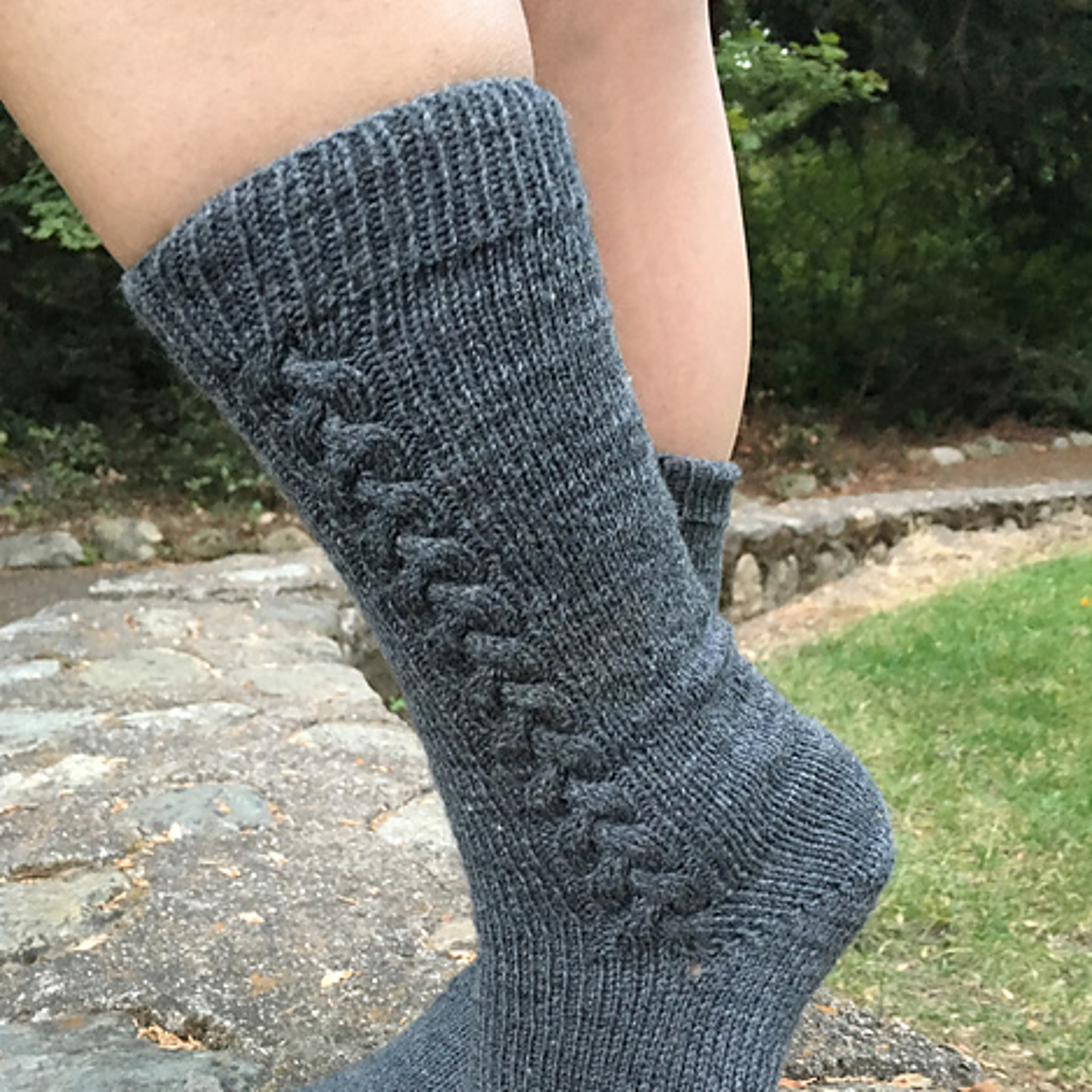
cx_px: 536
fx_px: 1249
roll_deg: -1.9
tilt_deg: -13.4
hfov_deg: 47.2
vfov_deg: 46.6
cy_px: 708
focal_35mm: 35
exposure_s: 1/15
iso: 200
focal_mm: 4.15
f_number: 2.2
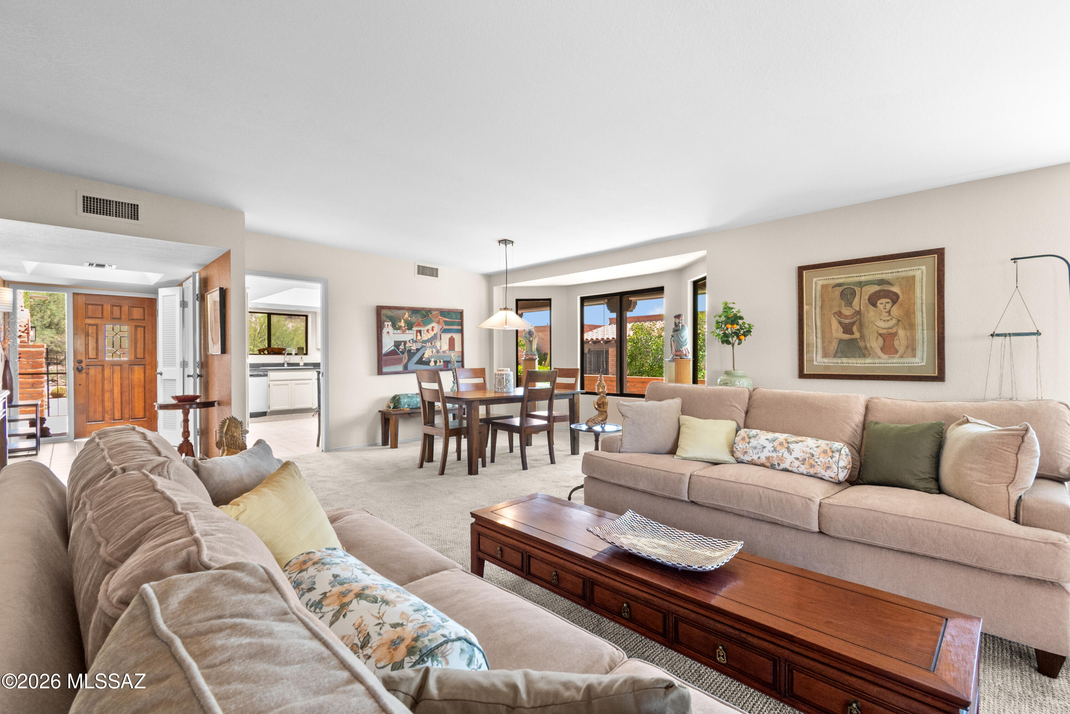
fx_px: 446
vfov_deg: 77.3
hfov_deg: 100.4
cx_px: 535
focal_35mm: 15
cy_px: 357
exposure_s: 1/8
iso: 1000
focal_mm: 10
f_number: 11
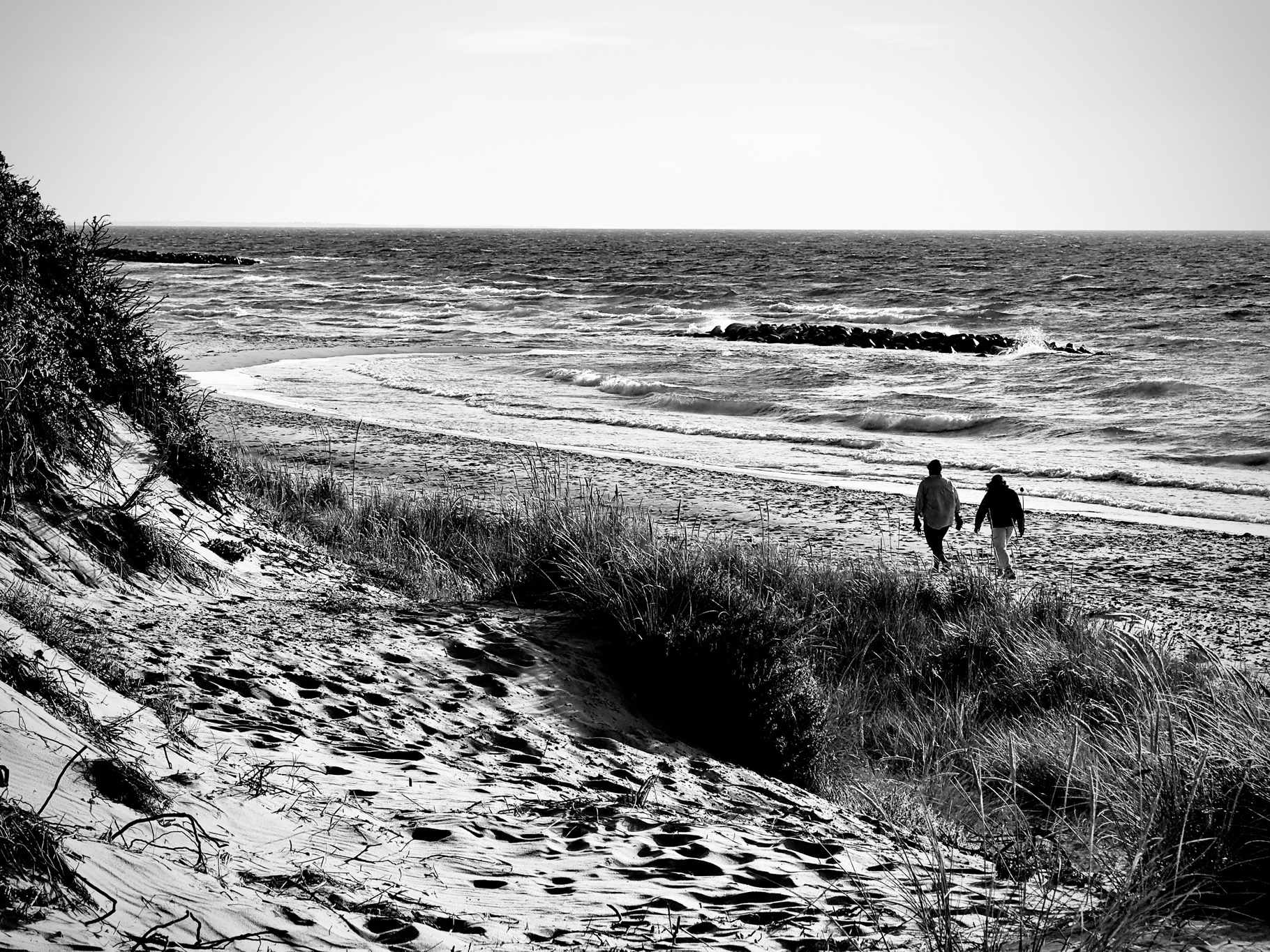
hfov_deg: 16.4
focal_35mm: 120
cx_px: 635
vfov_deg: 12.3
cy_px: 476
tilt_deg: -3.0
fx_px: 4403
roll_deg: -0.2
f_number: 2.8
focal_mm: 15.66
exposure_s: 1/2024
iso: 50
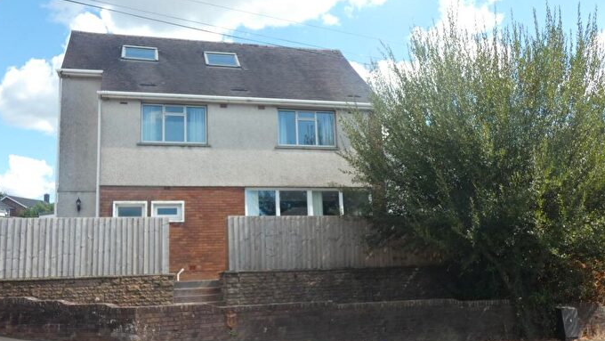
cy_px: 174
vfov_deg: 32.0
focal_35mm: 37
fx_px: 594
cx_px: 300
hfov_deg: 54.0
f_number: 3.4
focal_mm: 6
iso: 80
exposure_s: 1/400
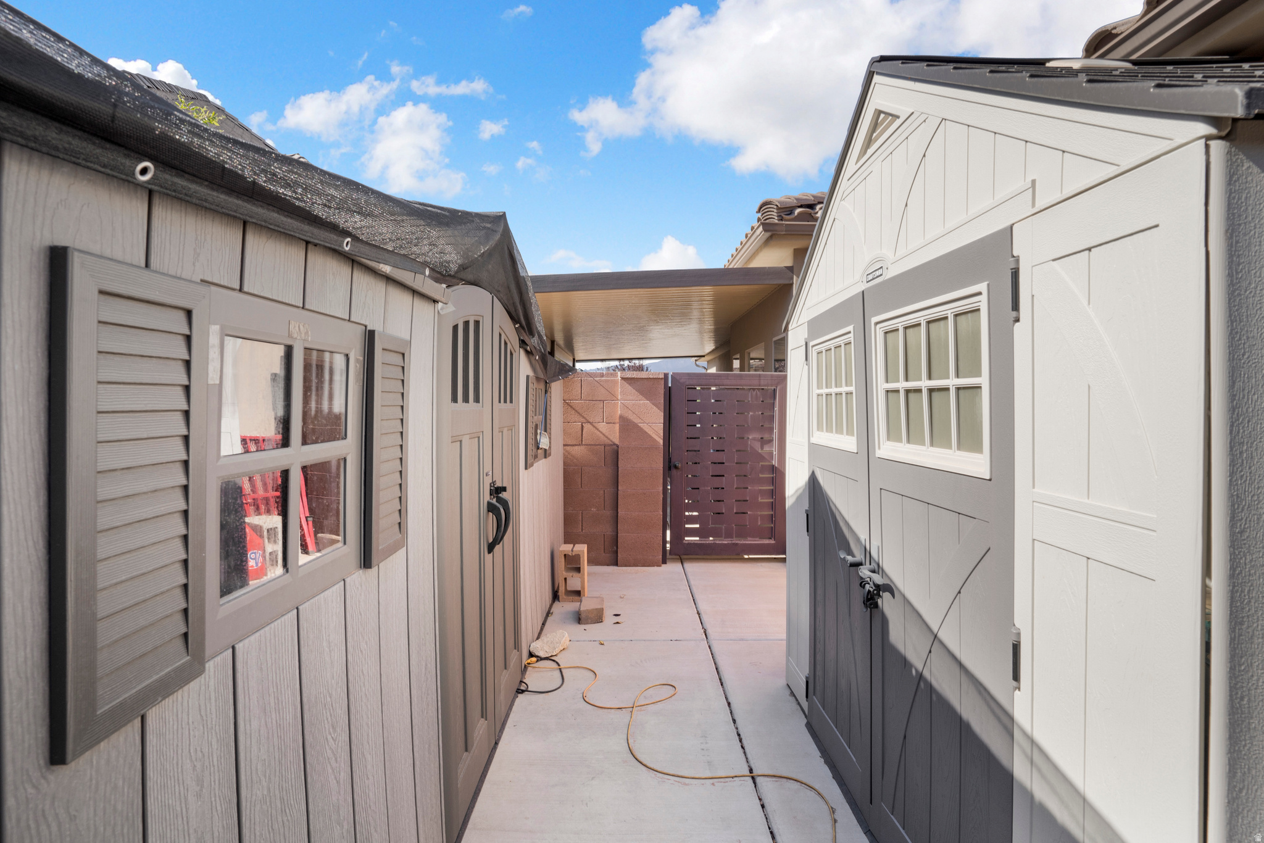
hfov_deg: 93.3
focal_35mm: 17
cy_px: 422
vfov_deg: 70.5
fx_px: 597
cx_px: 632
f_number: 9
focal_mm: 17
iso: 250
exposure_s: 1/200
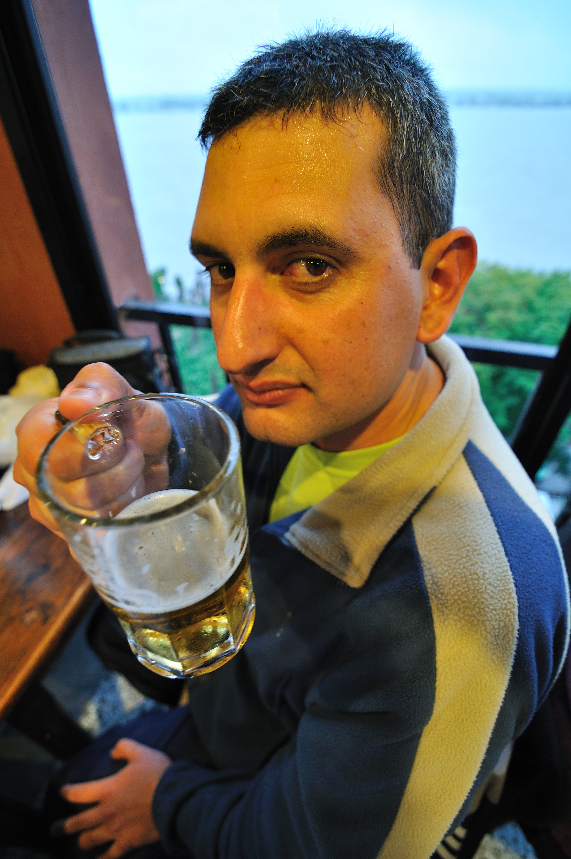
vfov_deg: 95.0
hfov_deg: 71.9
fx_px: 394
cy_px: 430
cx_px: 286
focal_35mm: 16
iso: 200
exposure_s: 1/6
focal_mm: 11
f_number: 2.8
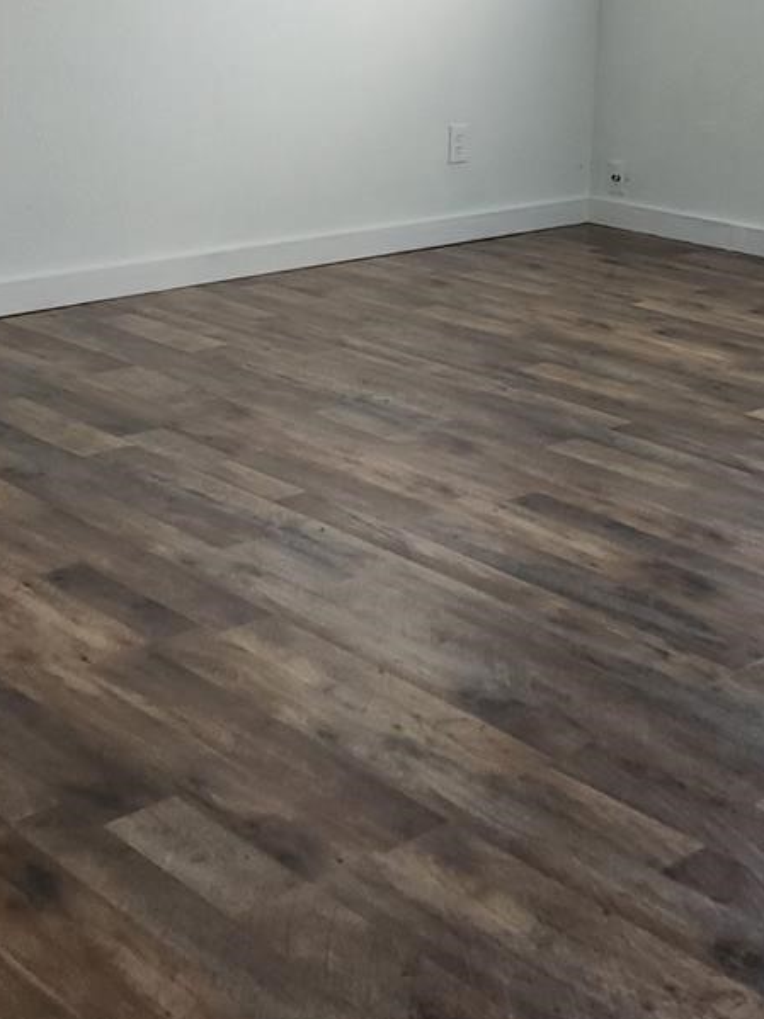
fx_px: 1737
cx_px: 471
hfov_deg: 24.7
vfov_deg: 31.7
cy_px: 174
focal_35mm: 59
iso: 64
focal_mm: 6.4
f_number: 1.8
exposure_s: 1/60
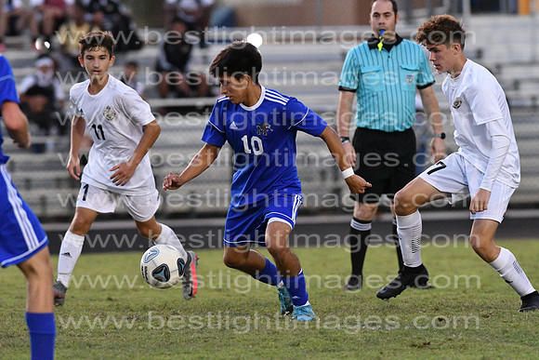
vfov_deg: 3.1
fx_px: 6739
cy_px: 180
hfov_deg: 4.6
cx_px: 270
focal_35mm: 450
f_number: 4
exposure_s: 1/800
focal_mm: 300
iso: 8000
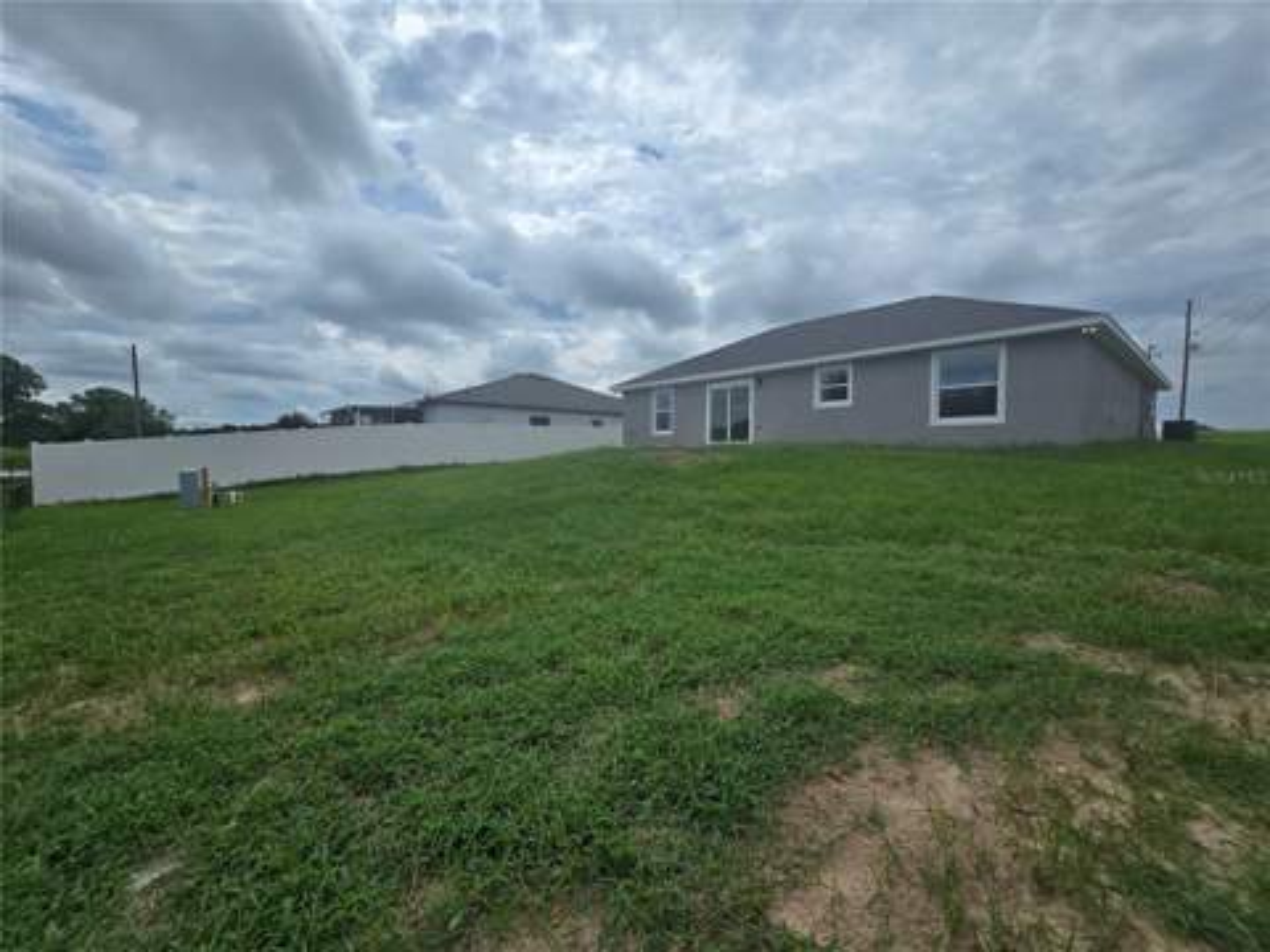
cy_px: 476
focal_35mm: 13
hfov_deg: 106.2
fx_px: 477
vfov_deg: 89.9
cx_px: 635
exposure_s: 1/5638
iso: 50
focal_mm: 2.2
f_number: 2.2
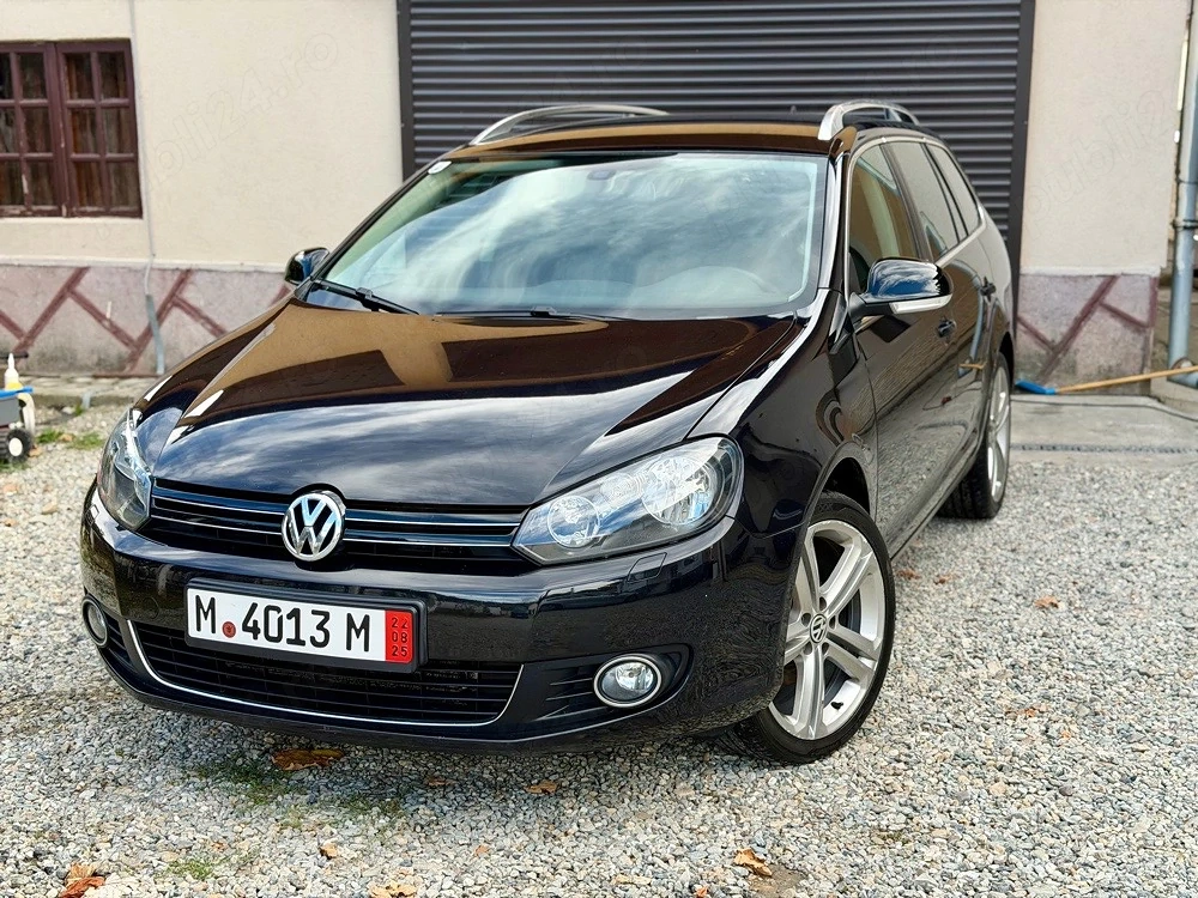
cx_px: 599
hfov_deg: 39.7
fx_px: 1661
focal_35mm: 48
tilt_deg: -13.4
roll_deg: +0.0
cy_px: 449
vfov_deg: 30.3
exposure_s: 1/472
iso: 64
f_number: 1.78
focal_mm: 6.76
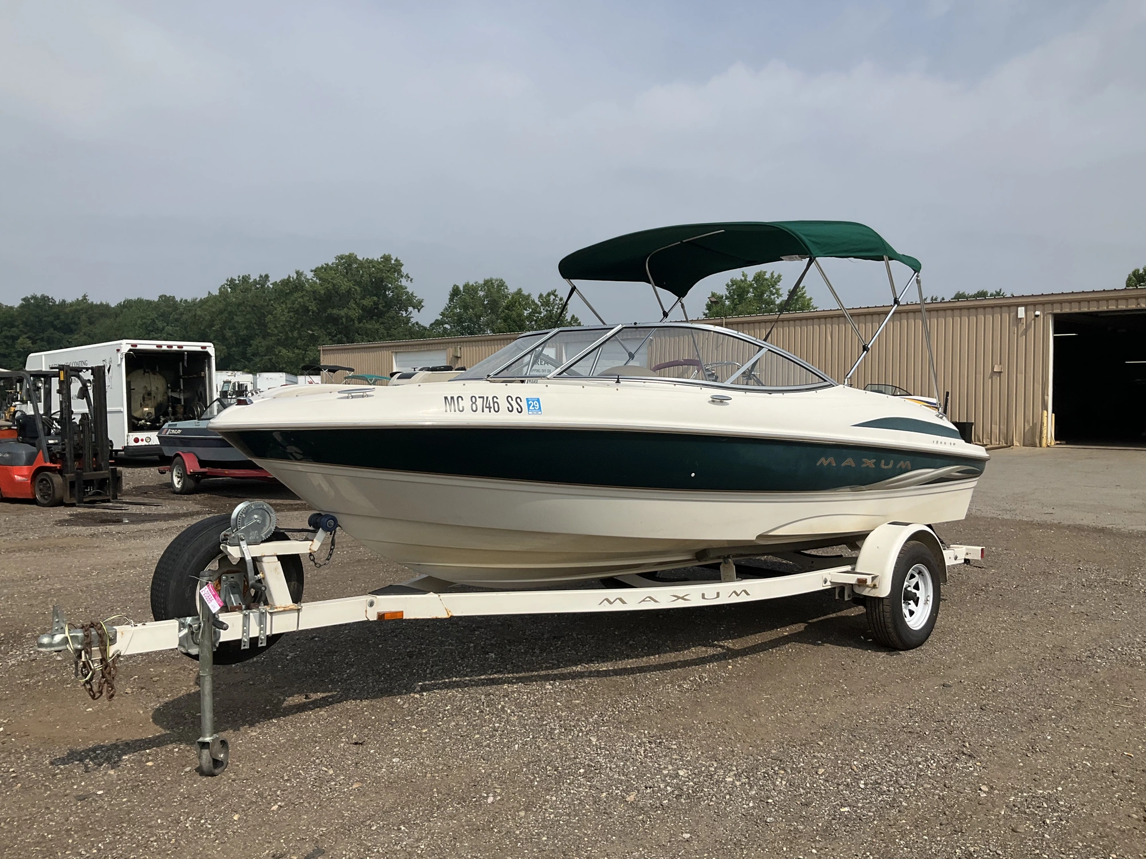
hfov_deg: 61.7
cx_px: 573
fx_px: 960
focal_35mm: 29
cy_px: 430
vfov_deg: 48.2
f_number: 1.8
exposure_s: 1/2959
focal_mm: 3
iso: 25
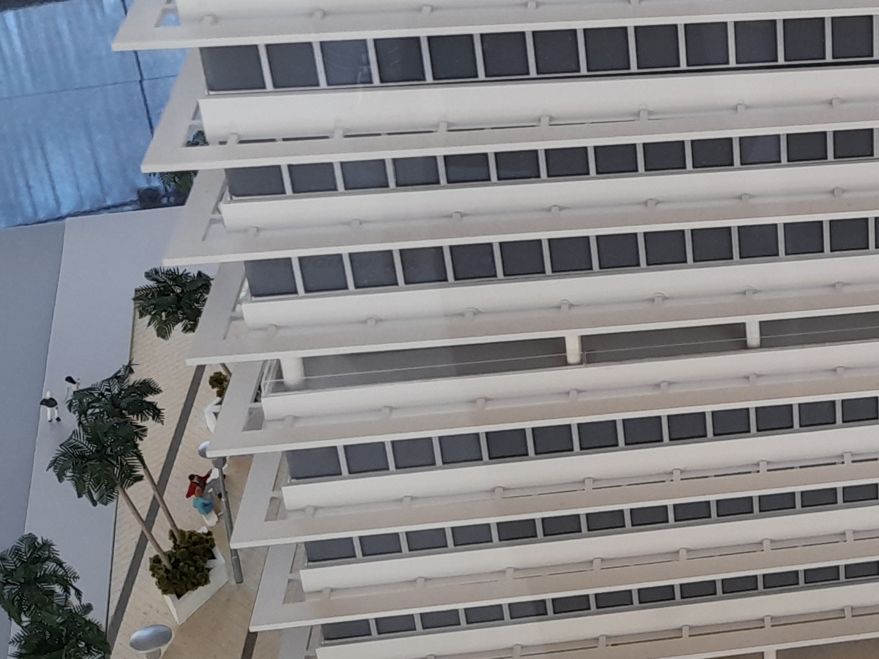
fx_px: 1853
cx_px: 1116
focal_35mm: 73
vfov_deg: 19.8
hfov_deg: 23.8
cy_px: 56
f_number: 2
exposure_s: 1/50
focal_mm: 4.6
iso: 64
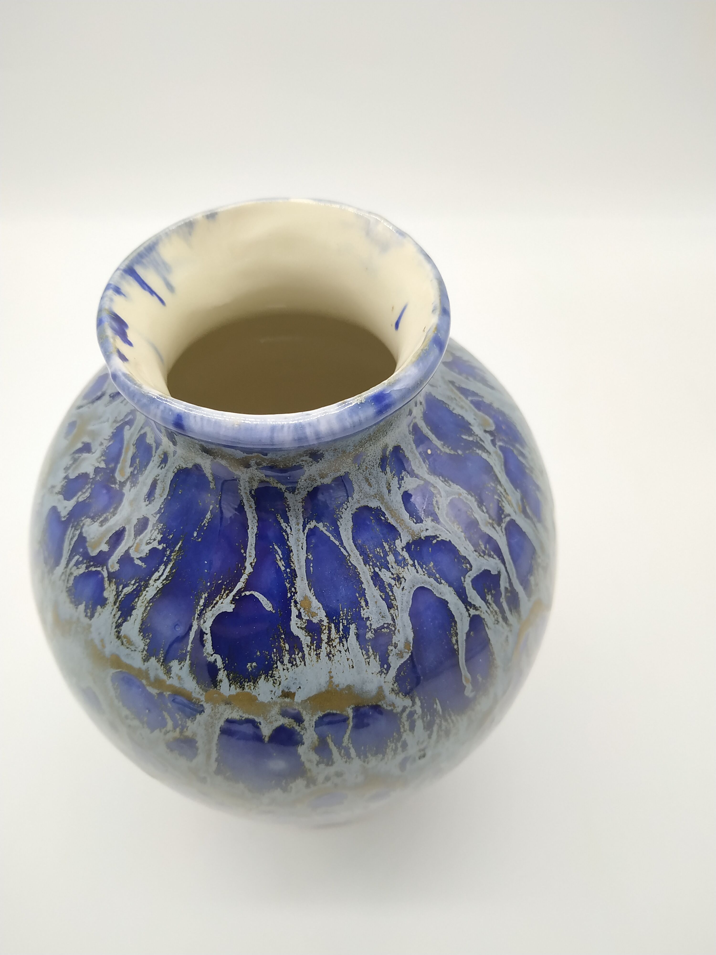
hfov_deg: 56.8
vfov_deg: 71.6
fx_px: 662
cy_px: 478
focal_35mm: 24
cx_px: 358
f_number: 1.9
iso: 250
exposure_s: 1/354
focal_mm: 3.94
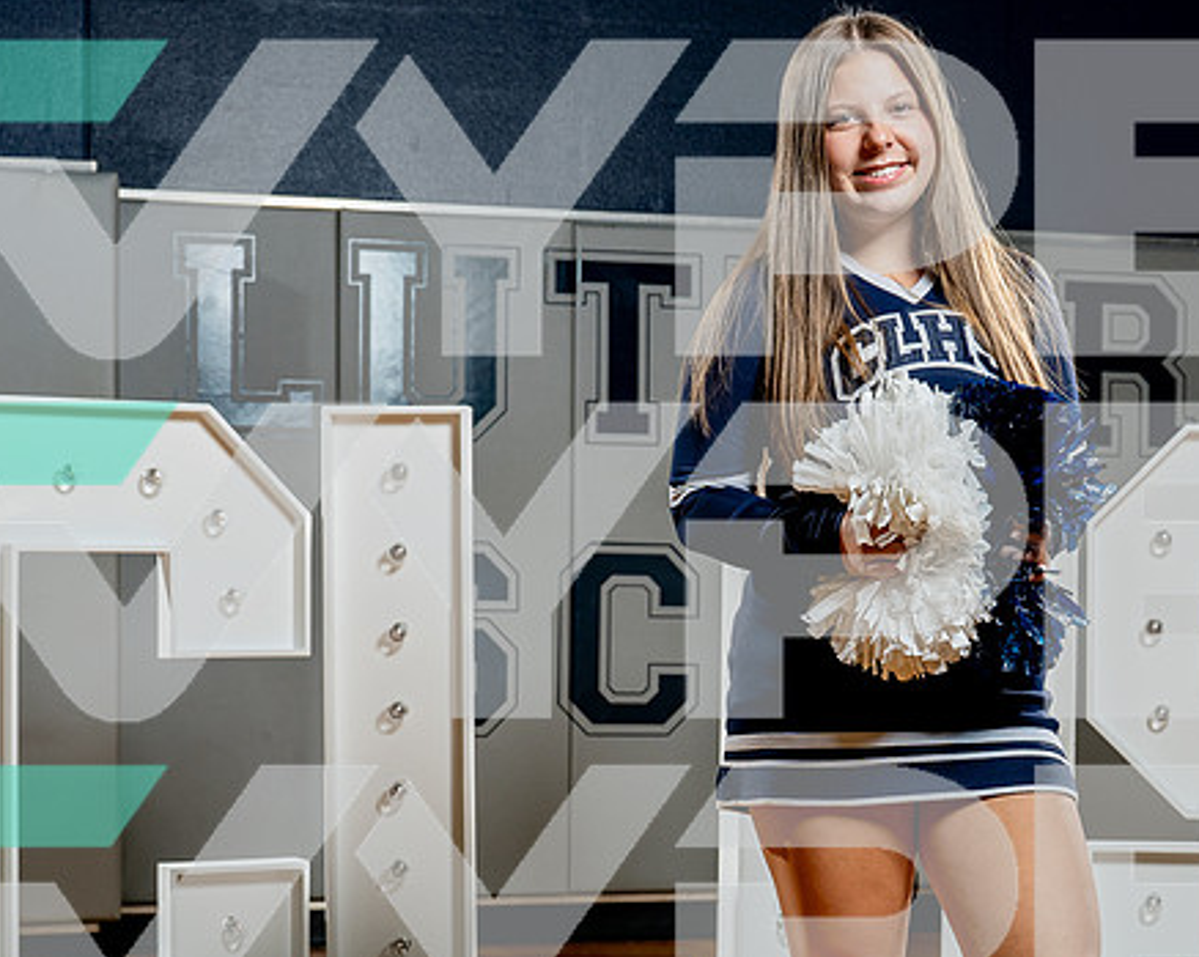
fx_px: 2553
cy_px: 649
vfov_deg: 21.2
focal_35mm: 72
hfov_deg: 26.4
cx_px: 687
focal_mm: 36
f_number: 5.6
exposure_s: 1/250
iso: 250
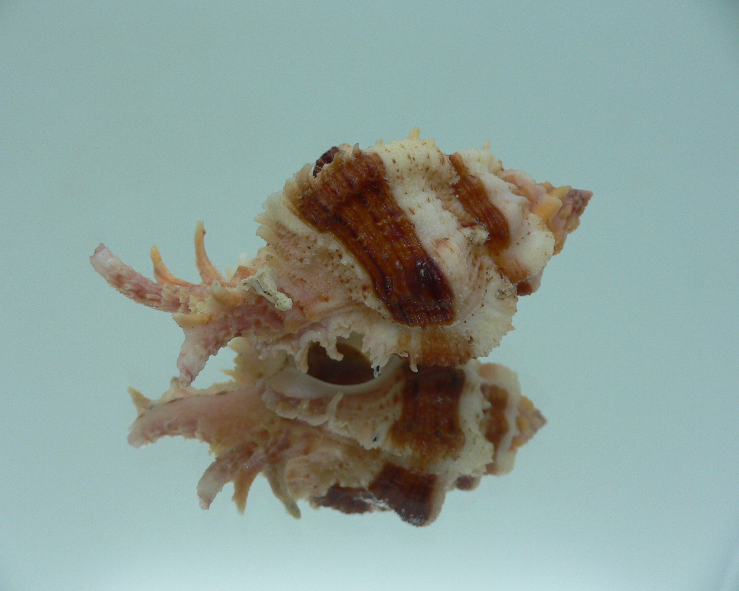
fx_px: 809
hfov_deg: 49.1
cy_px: 292
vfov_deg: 40.1
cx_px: 346
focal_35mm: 37
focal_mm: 4.6
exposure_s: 1/60
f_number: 2.8
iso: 80
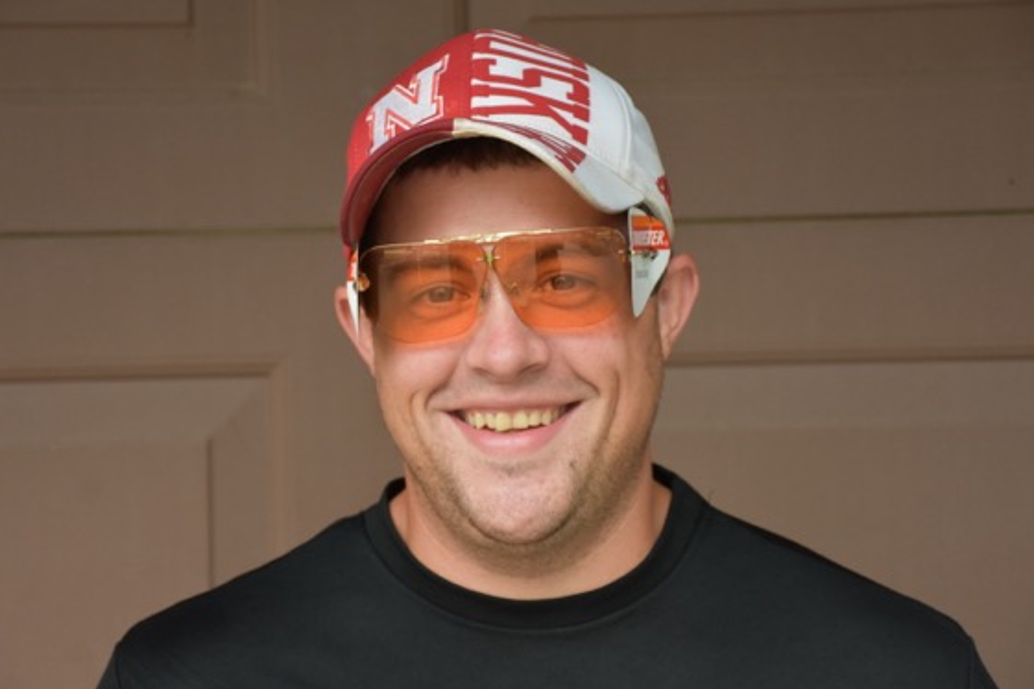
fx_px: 3461
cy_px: 336
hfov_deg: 17.0
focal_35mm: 121
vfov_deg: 11.4
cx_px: 517
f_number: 5.6
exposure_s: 1/125
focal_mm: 75
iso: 800
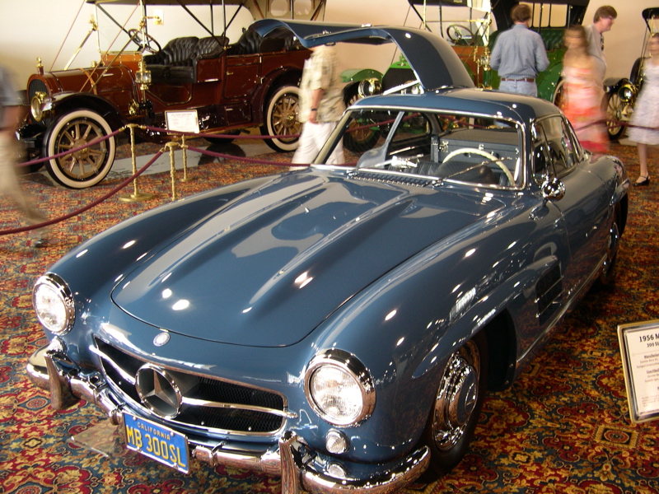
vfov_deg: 37.7
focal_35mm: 38
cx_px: 330
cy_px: 247
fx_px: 723
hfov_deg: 49.0
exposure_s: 1/6.6
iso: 100
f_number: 2.8
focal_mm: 8
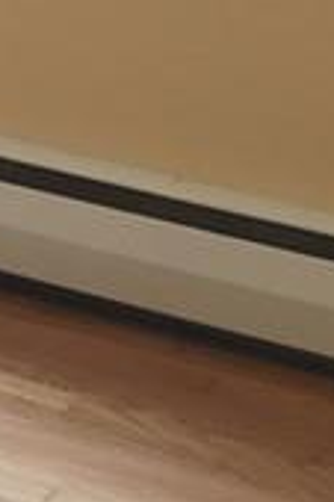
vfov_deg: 10.2
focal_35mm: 182
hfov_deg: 6.0
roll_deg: -0.7
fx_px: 2538
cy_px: -573
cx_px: -1114
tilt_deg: -3.3
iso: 32
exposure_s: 1/30
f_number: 2.2
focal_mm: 4.15
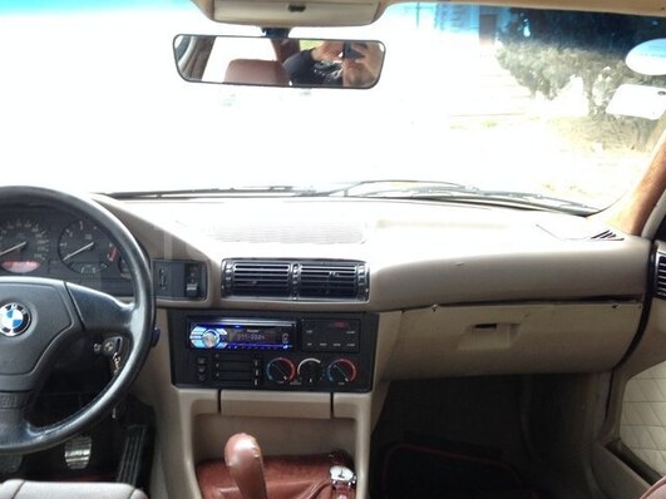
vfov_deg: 35.1
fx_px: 789
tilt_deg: -10.3
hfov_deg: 45.6
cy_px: 241
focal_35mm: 41
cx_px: 282
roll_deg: +0.9
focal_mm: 4.12
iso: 100
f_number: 2.4
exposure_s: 1/20
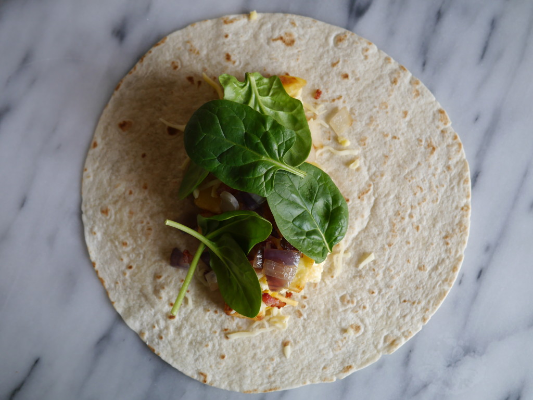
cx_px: 266
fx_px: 555
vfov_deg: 39.7
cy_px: 200
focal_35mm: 36
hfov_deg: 51.3
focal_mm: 18
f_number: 4
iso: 320
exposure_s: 1/60
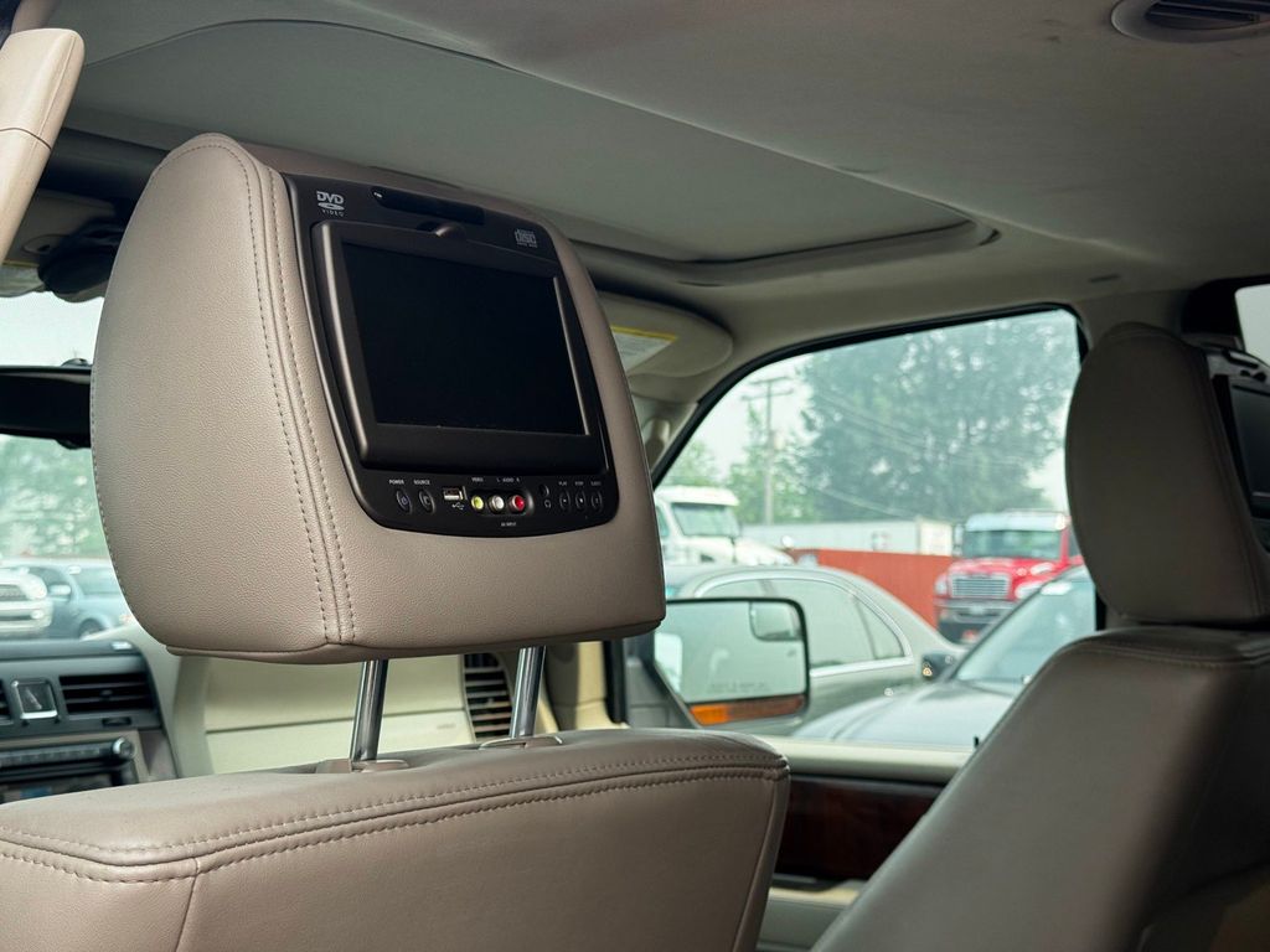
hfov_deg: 39.7
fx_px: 1761
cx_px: 635
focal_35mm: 48
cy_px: 476
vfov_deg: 30.3
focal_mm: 6.76
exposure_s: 1/1011
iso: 64
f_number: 1.78
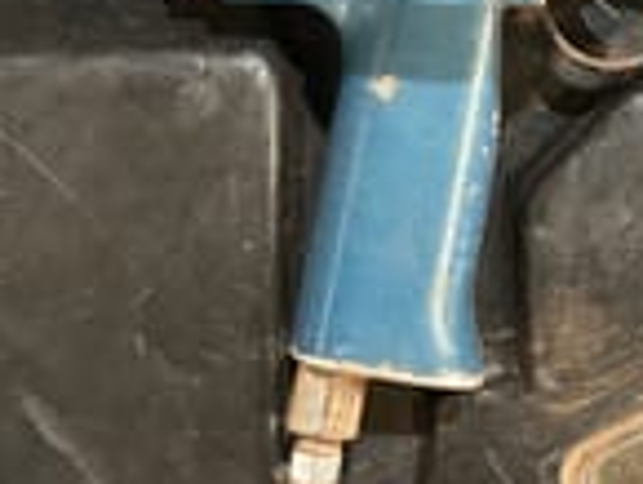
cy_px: -87
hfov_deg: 19.2
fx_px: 1859
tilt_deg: -88.1
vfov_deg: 14.4
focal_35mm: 100
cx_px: 599
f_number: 1.8
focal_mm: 3
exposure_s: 1/33
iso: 200
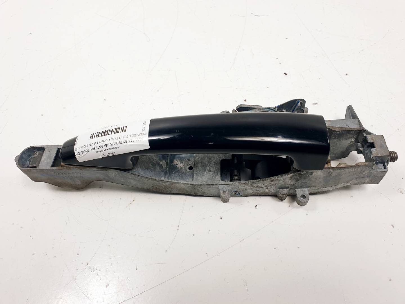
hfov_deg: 67.3
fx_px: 304
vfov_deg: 53.1
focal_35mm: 26
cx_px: 202
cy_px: 152
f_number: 2.4
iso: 50
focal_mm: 4.3
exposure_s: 1/286
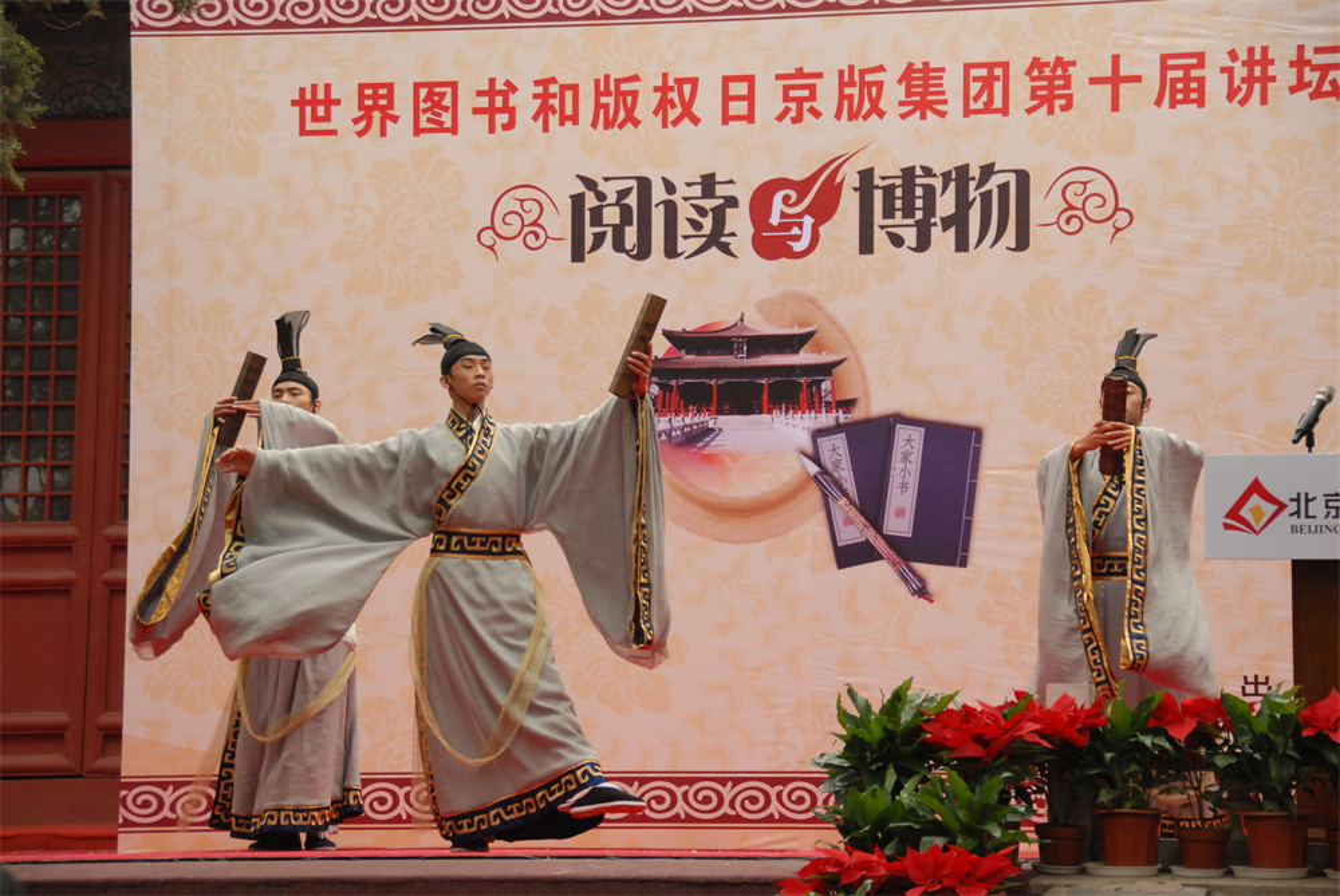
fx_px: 3912
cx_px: 670
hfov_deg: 19.4
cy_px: 448
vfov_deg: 13.1
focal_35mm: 105
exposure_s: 1/640
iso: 640
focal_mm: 70
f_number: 5
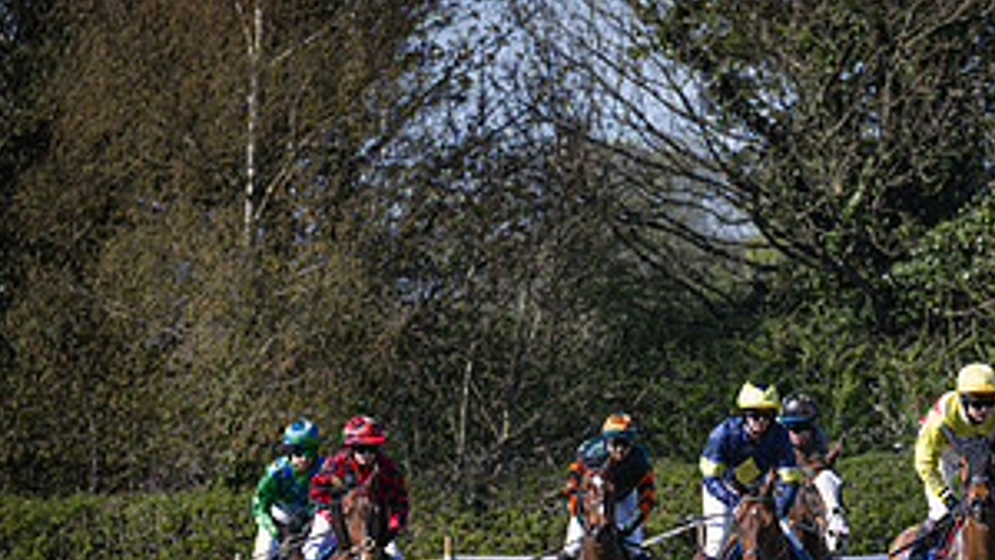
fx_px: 12457
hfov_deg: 4.6
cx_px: 914
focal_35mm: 472
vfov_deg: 2.6
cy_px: 613
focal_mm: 200
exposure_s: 1/1600
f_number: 5
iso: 200
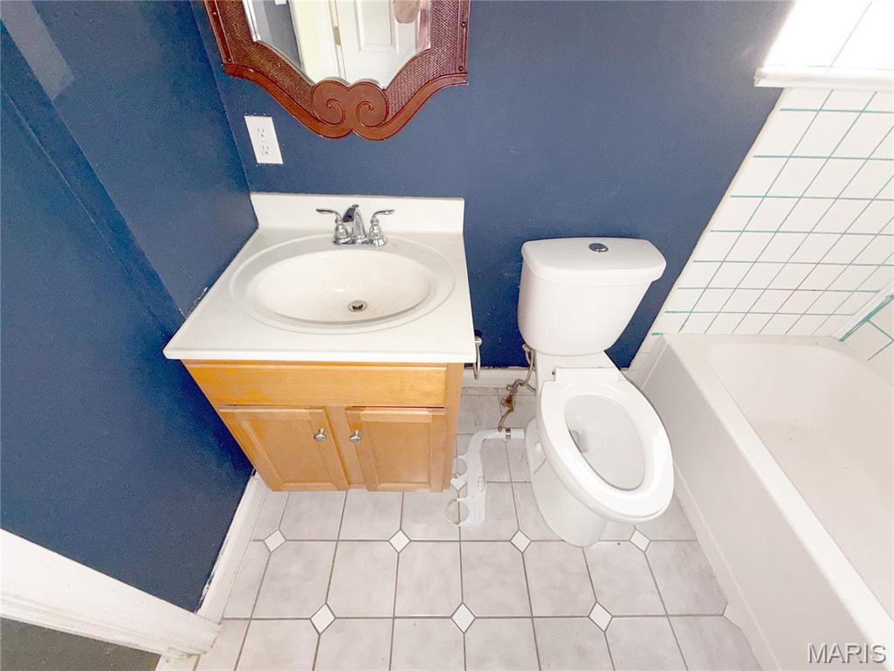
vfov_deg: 85.7
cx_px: 447
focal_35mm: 14
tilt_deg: -43.1
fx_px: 362
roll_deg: -1.9
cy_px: 336
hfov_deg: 102.1
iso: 125
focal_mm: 2.22
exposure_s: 1/60
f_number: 2.2
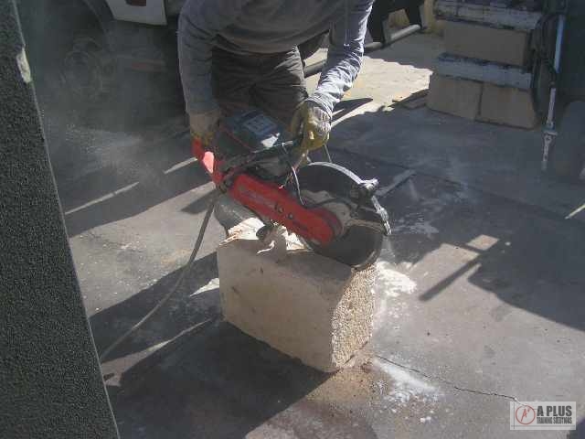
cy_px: 220
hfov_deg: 49.0
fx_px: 642
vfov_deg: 37.7
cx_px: 292
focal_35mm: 38
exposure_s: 1/1000
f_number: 2.8
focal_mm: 5.8
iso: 50
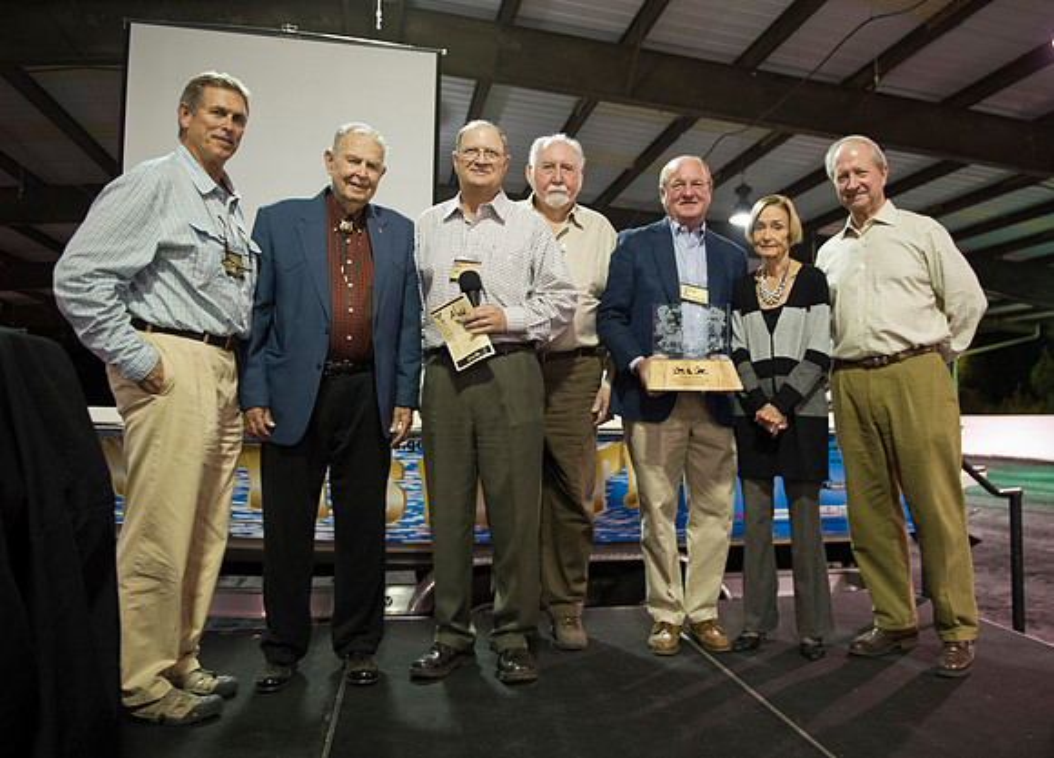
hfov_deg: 58.9
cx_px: 607
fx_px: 929
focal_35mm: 31
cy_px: 367
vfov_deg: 44.4
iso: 3200
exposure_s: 1/50
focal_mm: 27
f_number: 2.8
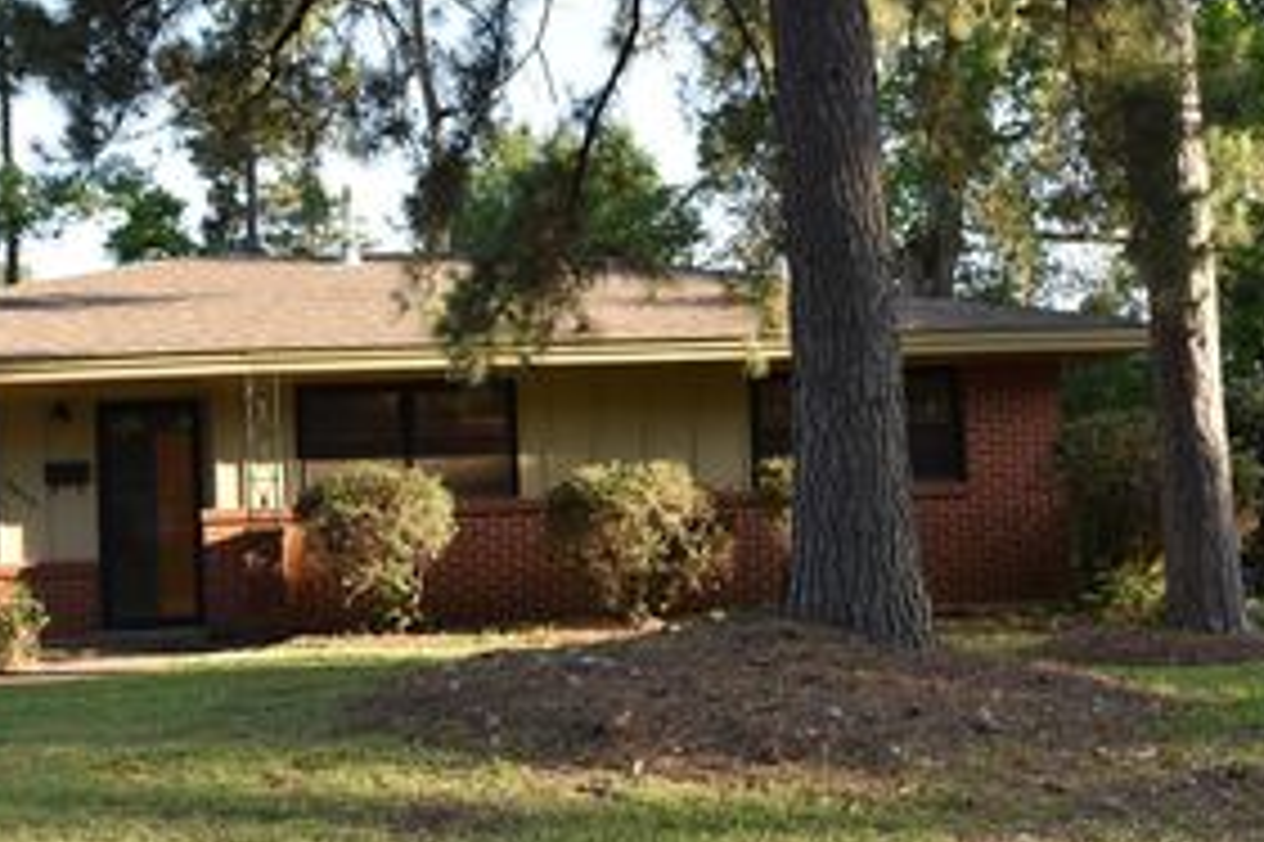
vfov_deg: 28.0
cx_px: 418
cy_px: 489
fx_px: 1684
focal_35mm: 48
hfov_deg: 40.6
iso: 360
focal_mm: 18
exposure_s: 1/250
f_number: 5.6
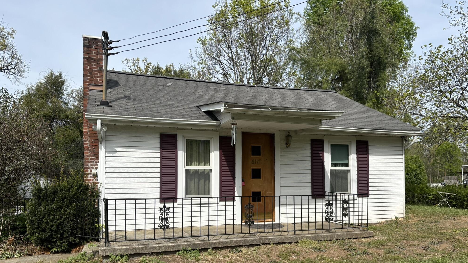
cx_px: 234
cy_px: 165
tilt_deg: +1.9
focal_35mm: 29
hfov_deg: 66.1
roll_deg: +0.2
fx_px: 360
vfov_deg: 39.9
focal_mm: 5.96
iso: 50
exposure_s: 1/3413
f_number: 1.6
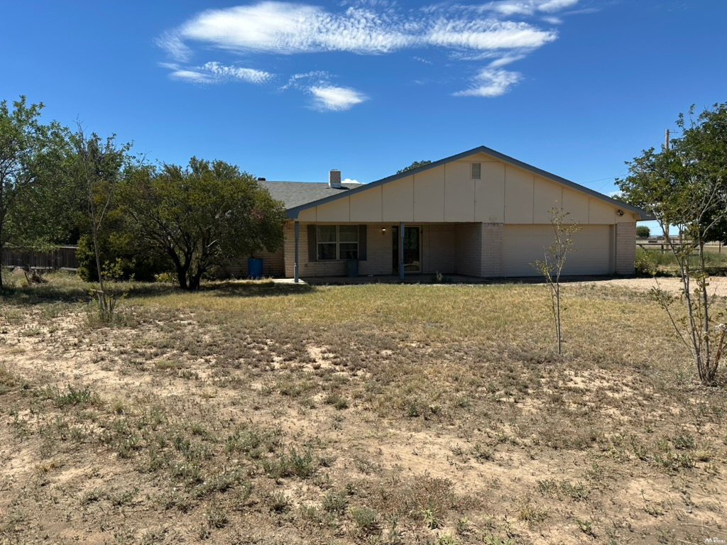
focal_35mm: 24
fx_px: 504
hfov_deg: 71.6
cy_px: 272
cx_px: 364
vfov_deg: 56.8
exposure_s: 1/5000
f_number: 1.78
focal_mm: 6.86
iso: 80
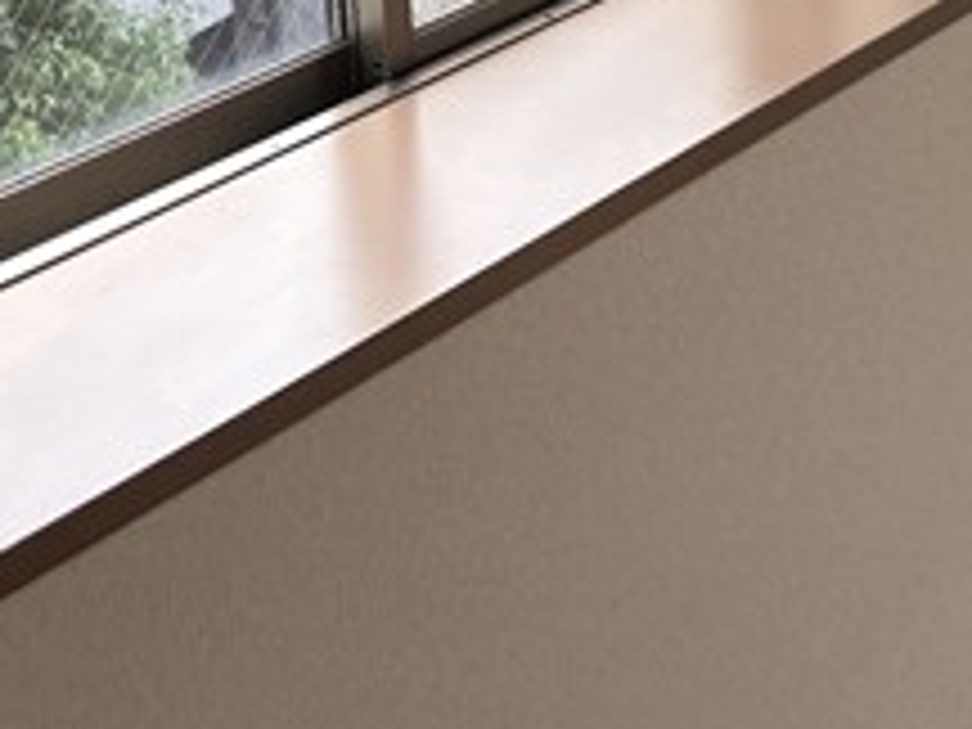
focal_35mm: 77
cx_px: 576
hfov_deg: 25.3
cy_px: -320
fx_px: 2162
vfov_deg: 17.5
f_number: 1.6
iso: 50
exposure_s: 1/519
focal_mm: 5.96
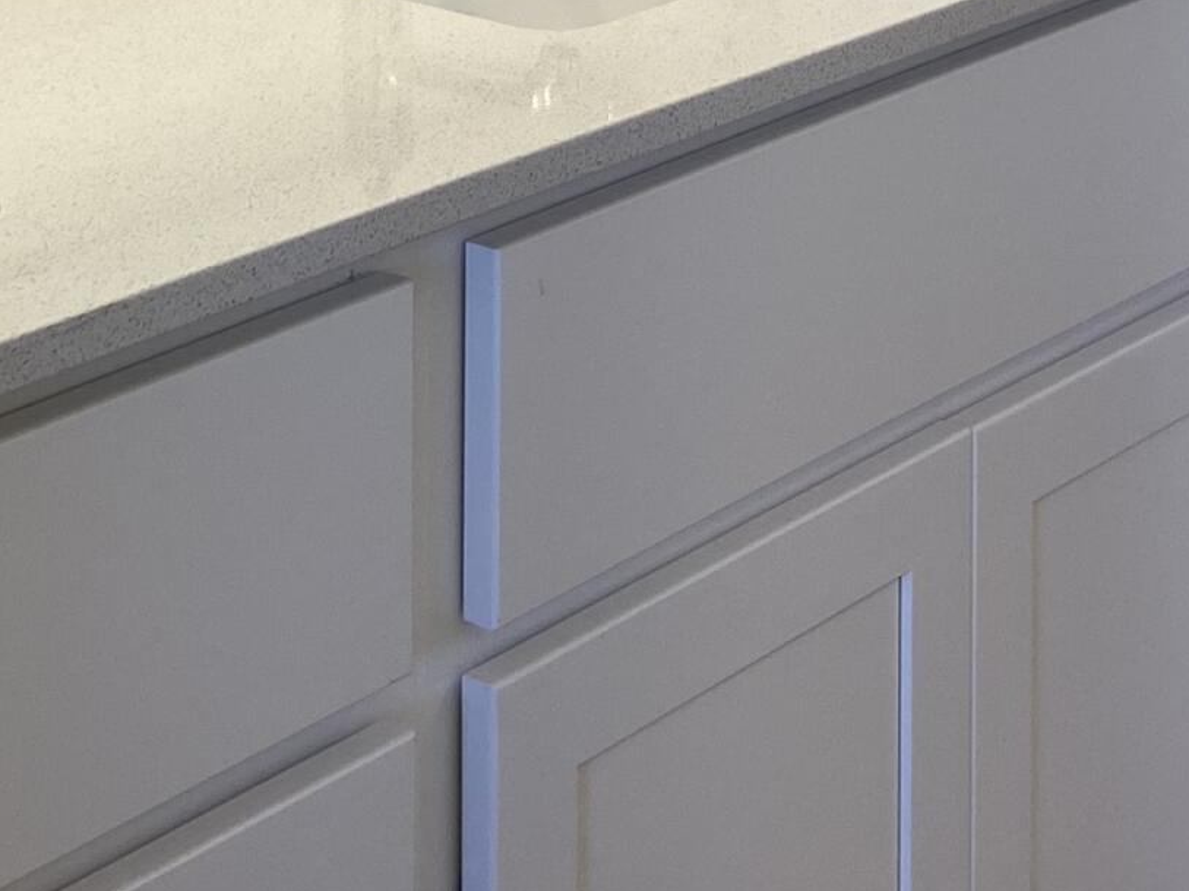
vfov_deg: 14.0
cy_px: -593
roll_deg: -0.5
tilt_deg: -4.9
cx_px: 579
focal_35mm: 96
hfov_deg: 20.4
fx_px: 3296
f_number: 1.8
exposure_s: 1/120
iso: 64
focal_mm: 4.25
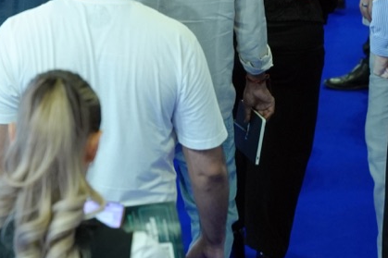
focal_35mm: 267
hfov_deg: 7.7
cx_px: -70
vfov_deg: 5.1
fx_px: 2876
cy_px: -179
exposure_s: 1/125
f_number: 2.8
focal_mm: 70
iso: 1250
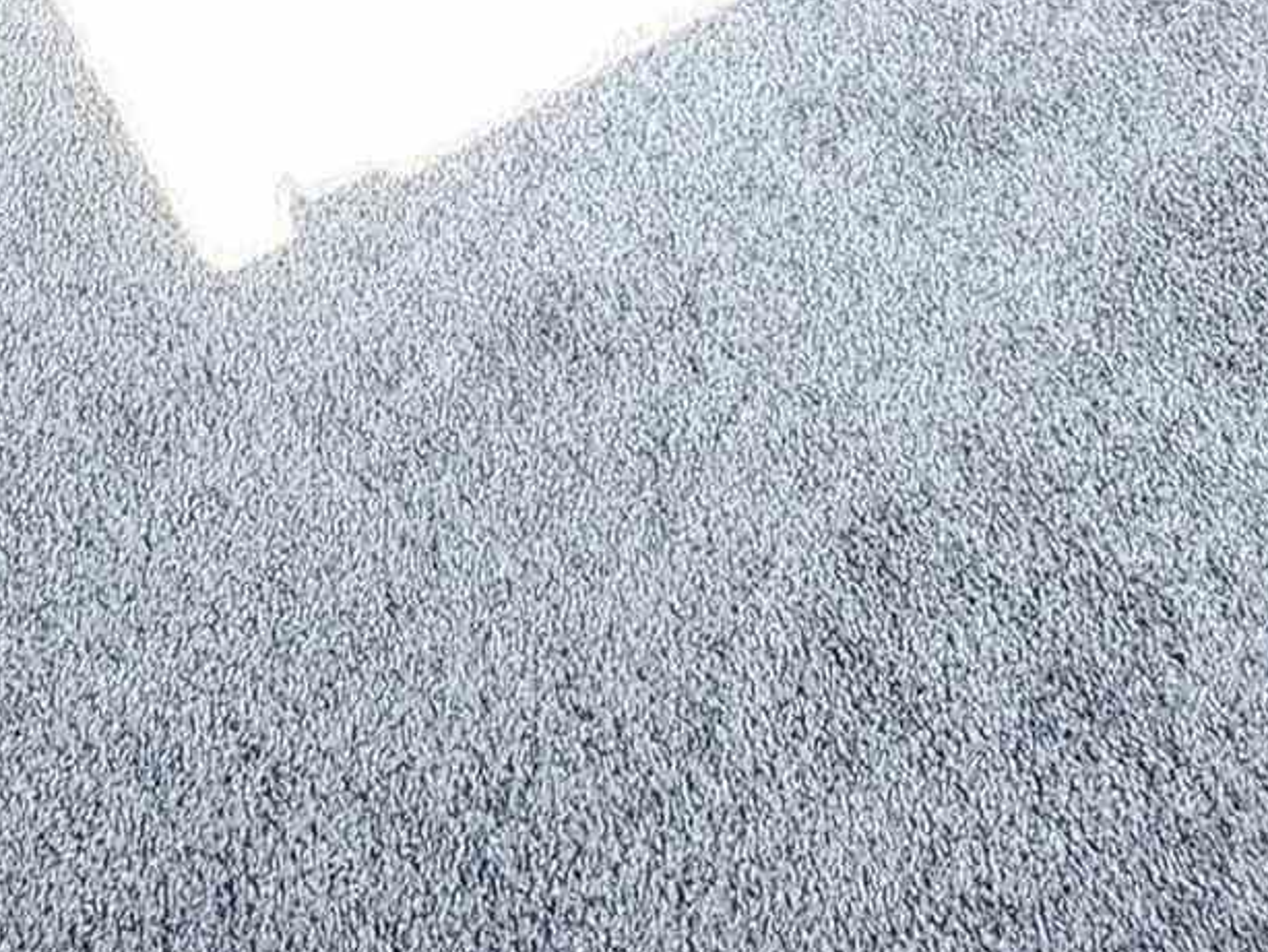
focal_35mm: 65
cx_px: 41
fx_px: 2382
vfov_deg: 14.4
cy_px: -1365
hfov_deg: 28.2
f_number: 2.2
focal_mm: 2.2
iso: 160
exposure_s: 1/60
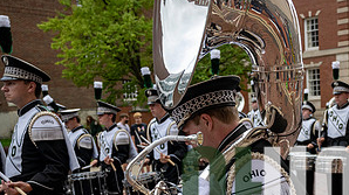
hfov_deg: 40.7
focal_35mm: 49
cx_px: 271
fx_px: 453
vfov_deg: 23.2
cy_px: 201
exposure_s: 1/1600
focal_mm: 24
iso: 500
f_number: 4
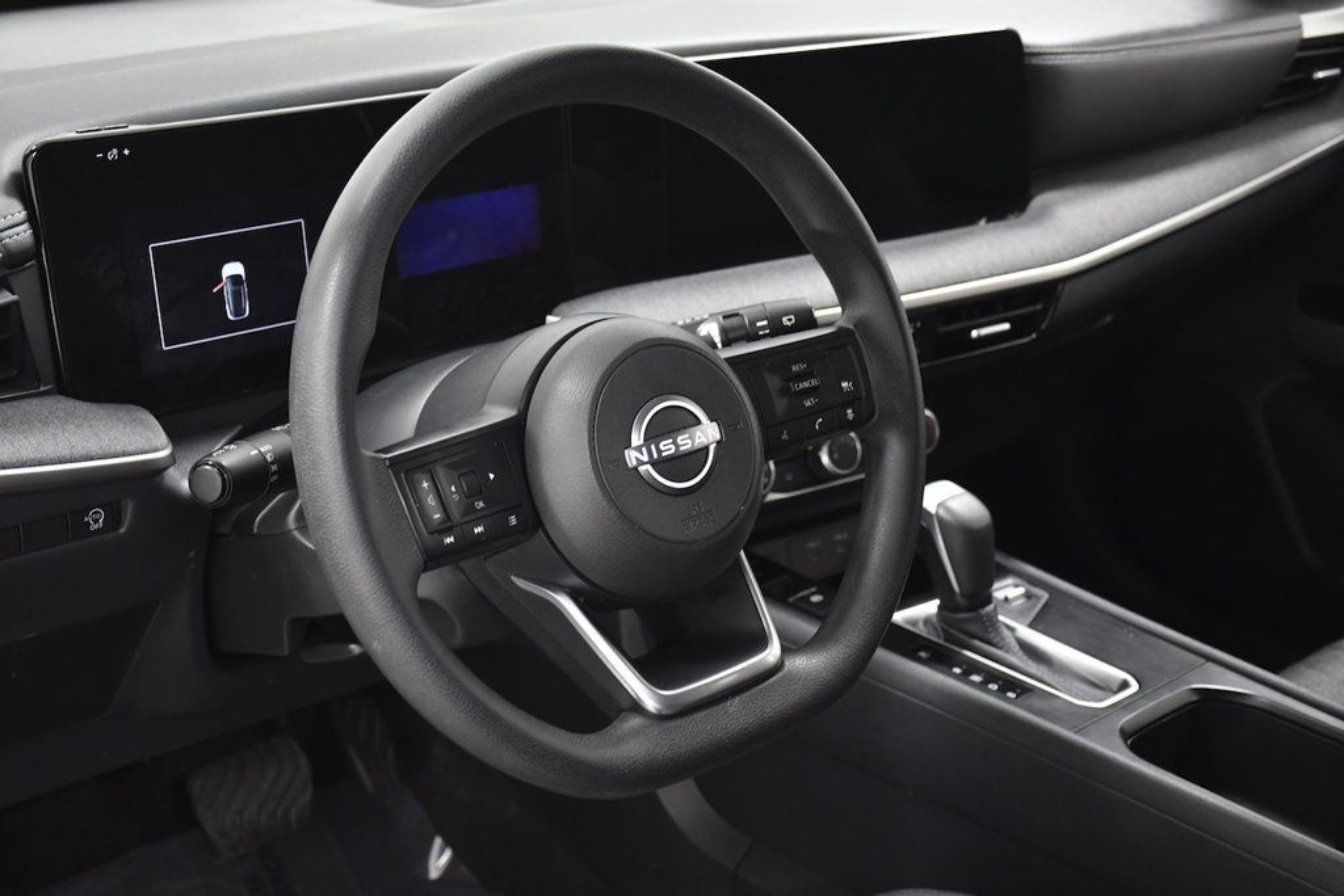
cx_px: 672
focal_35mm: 51
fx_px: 1904
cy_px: 448
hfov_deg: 38.9
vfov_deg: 26.5
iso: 1250
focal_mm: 34
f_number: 4.2
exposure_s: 1/100
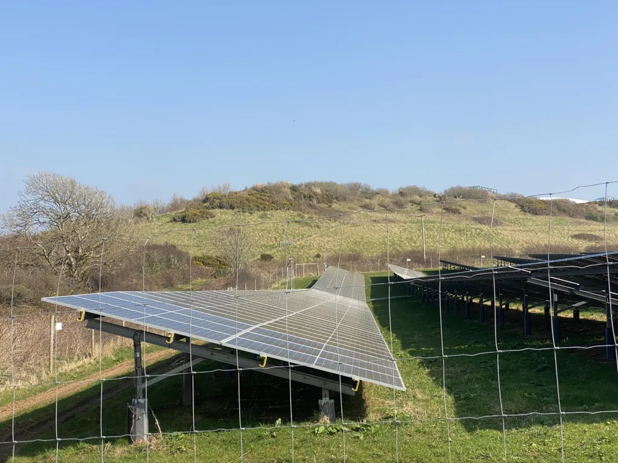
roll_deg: +0.0
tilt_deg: +3.2
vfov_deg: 28.0
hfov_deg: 36.8
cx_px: 309
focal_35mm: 52
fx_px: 928
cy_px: 232
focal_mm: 6
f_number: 2
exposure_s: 1/1453
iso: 20
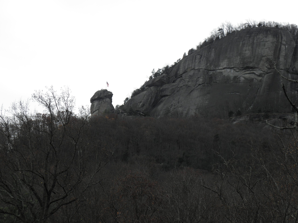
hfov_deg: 18.2
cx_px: 149
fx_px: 930
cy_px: 112
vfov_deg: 13.7
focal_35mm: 108
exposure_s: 1/200
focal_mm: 19.25
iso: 64
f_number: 4.2
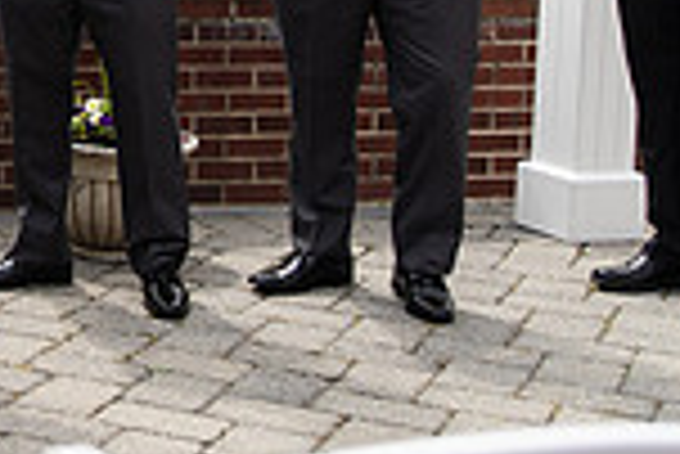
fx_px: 1739
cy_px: -97
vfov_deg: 14.4
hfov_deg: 19.6
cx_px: -302
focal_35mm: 92
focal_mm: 24
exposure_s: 1/2000
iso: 125
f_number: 2.8
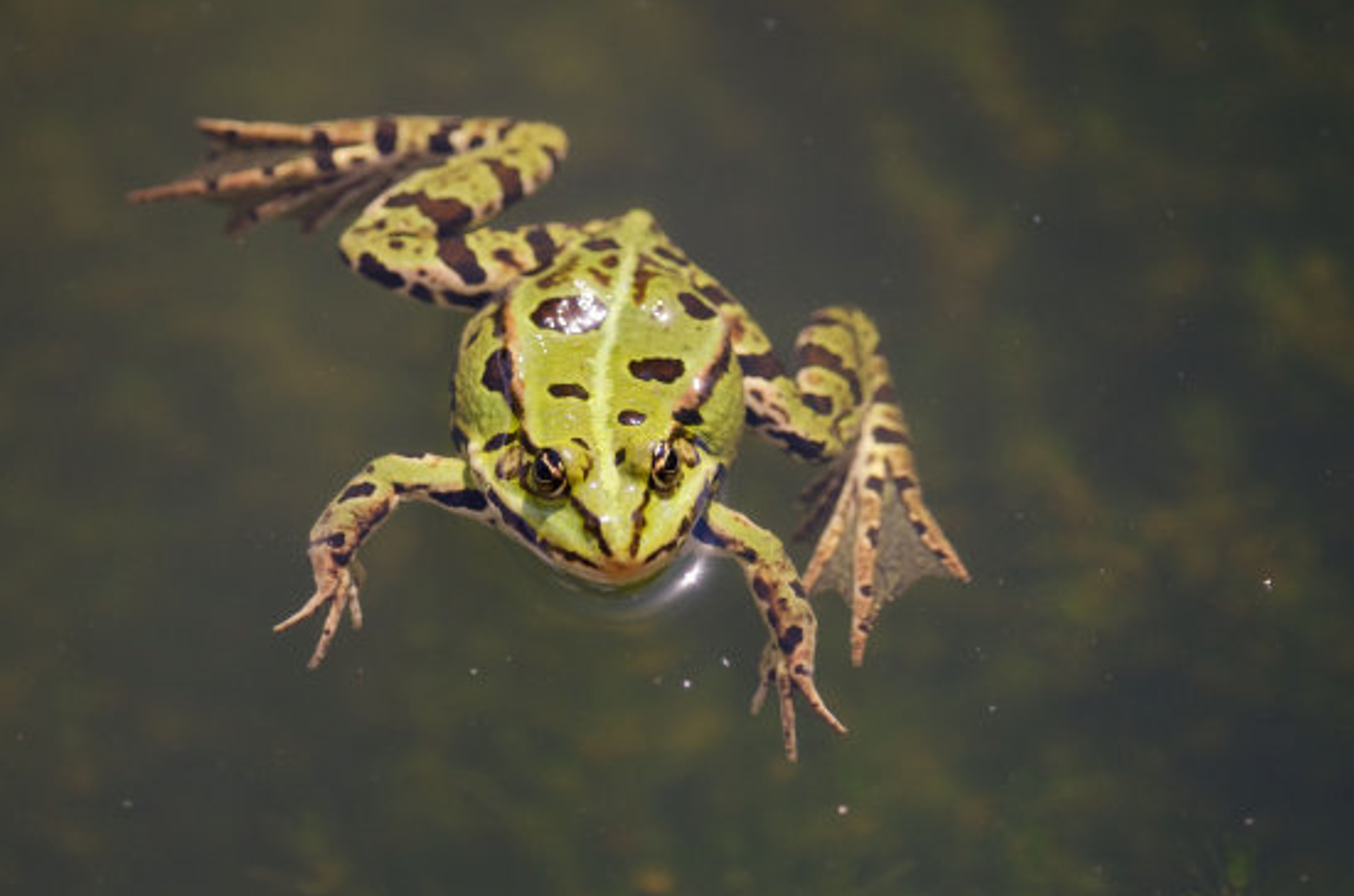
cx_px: 630
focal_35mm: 501
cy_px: 457
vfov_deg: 2.7
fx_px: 18800
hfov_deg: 4.1
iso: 320
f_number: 4
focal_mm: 300
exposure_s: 1/640
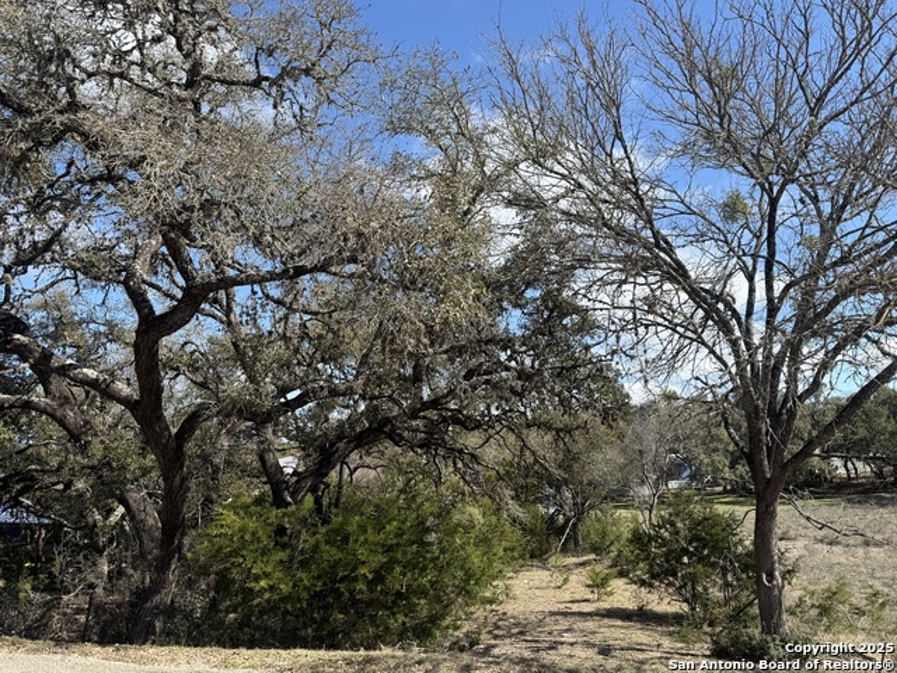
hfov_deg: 71.6
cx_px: 448
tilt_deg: +10.1
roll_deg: +1.0
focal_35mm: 24
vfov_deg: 56.8
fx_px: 622
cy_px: 336
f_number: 1.78
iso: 80
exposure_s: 1/2445
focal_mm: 6.76
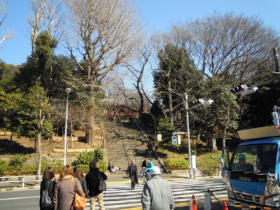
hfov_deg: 63.4
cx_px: 140
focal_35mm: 28
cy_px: 105
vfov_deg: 49.7
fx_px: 226
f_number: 5.4
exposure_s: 1/160
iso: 100
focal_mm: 5
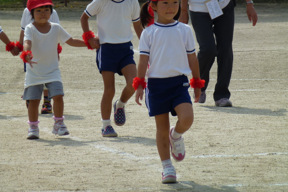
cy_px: 85
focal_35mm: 413
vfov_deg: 3.3
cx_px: 146
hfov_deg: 5.0
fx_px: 3303
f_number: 5.9
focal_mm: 68.8
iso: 100
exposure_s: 1/640
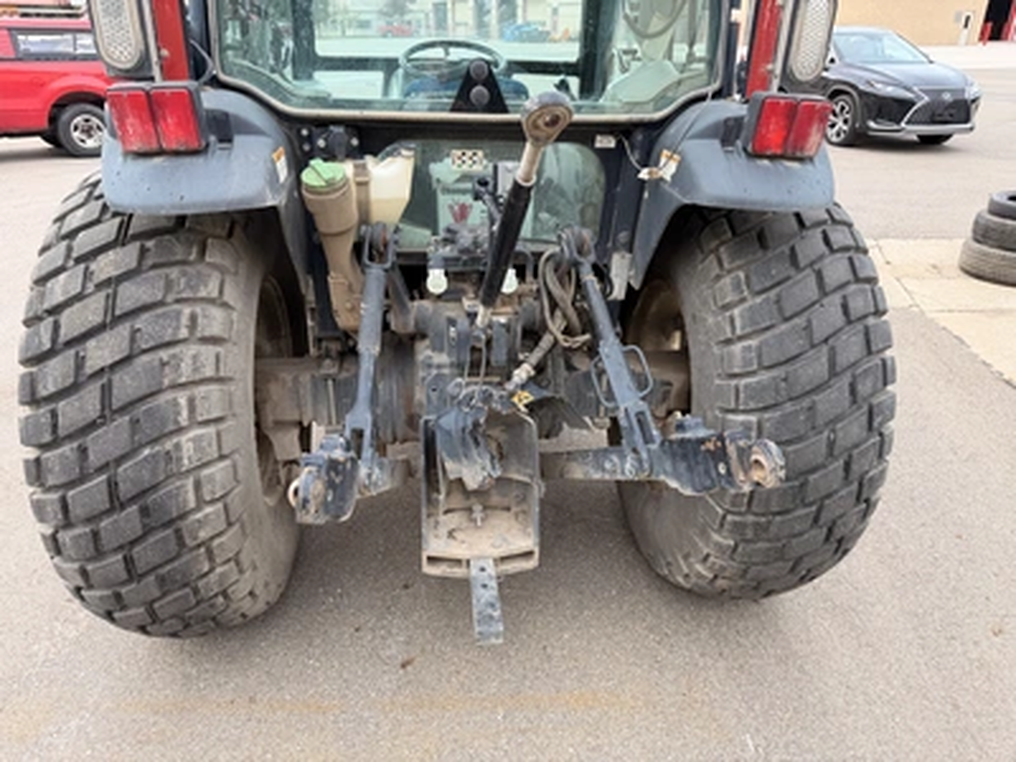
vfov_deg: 56.8
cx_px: 508
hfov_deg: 71.6
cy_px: 381
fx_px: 704
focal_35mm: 24
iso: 80
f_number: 1.78
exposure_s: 1/448
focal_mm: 6.76
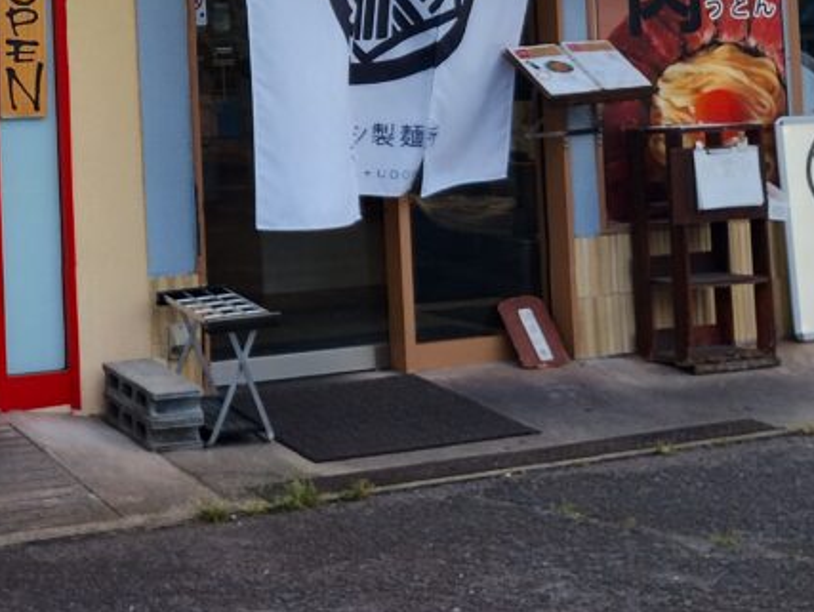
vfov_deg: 17.1
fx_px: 1977
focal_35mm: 84
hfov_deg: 22.2
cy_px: -48
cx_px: -36
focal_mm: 4.27
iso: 100
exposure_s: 1/174
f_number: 1.8
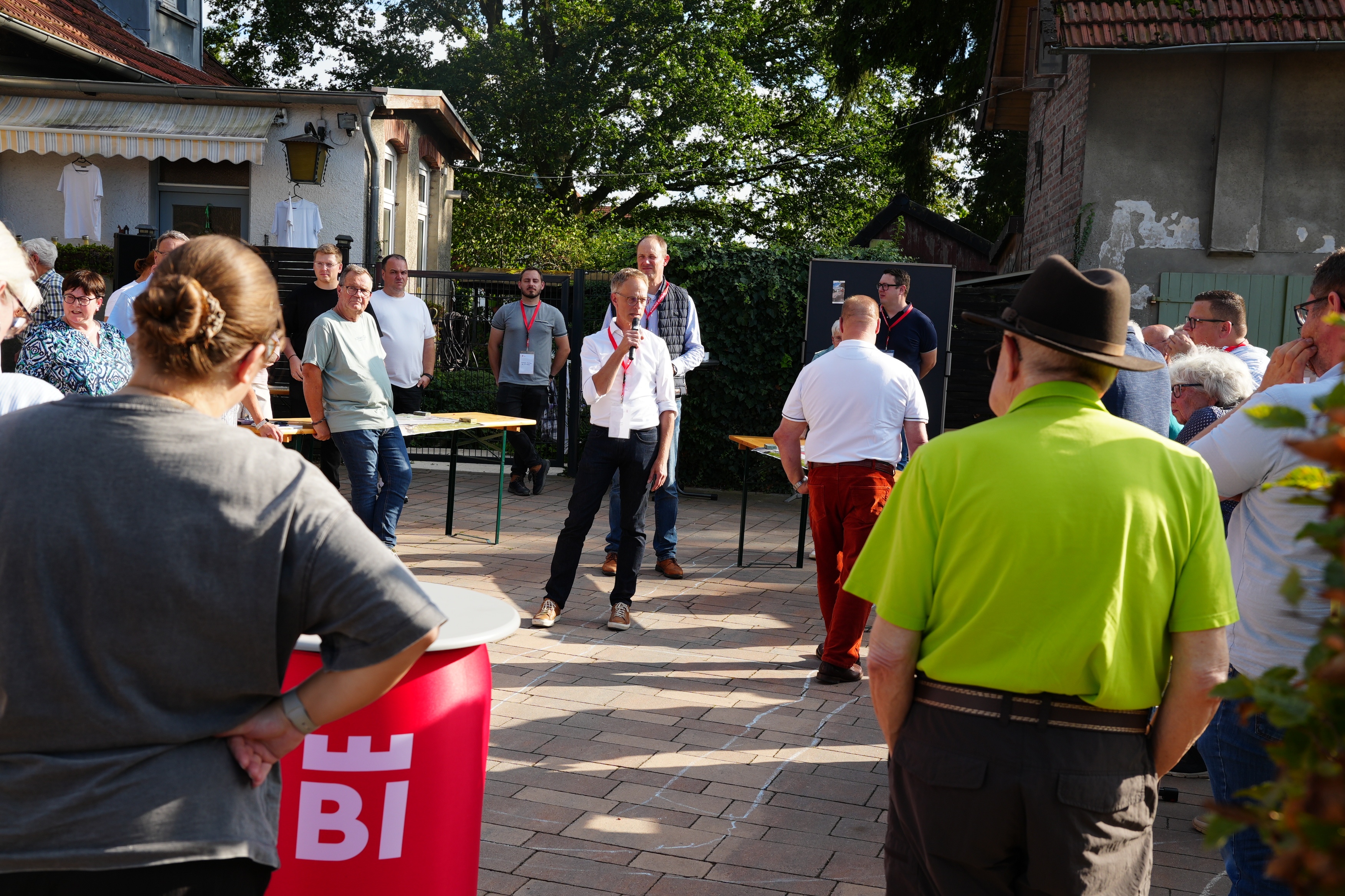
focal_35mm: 42
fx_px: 1569
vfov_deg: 31.9
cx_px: 672
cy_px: 448
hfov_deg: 46.4
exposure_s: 1/250
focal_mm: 28
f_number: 5
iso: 100
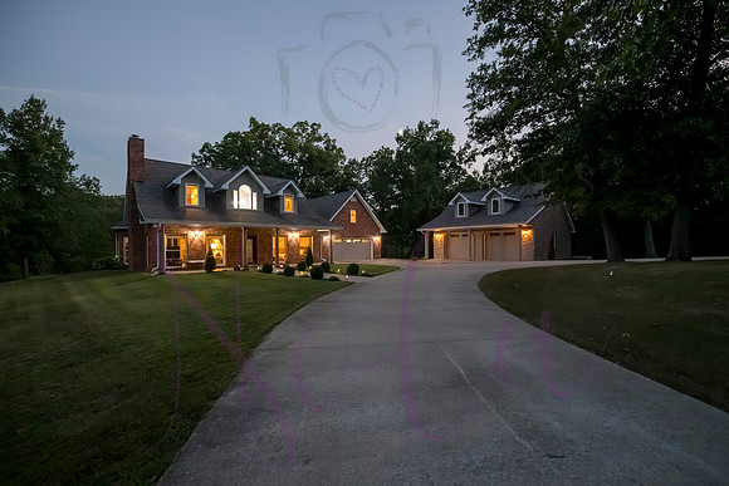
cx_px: 374
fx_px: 305
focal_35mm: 15
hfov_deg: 100.2
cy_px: 248
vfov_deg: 77.2
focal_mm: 14
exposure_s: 1/60
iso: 5000
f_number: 2.8
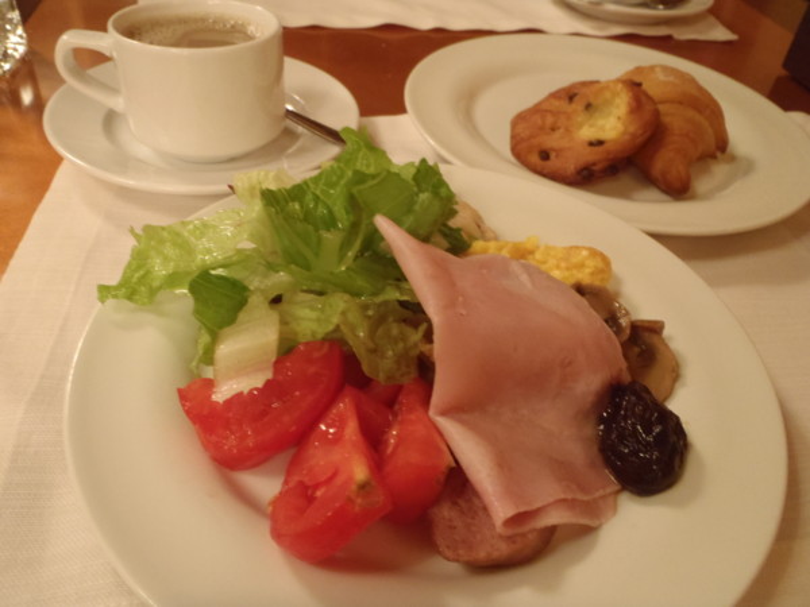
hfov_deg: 63.4
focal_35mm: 28
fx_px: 655
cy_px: 304
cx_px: 405
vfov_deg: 49.7
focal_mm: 5
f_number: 3.9
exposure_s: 1/4
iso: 320
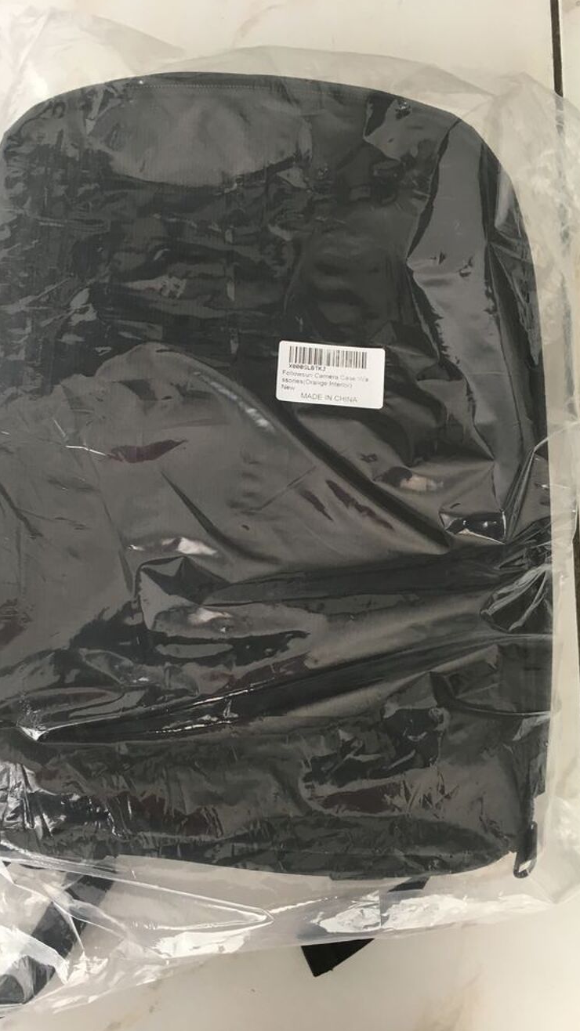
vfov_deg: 61.0
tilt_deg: -82.2
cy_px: 516
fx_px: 875
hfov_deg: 36.6
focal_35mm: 32
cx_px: 252
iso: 80
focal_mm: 4.15
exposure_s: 1/33
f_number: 2.2
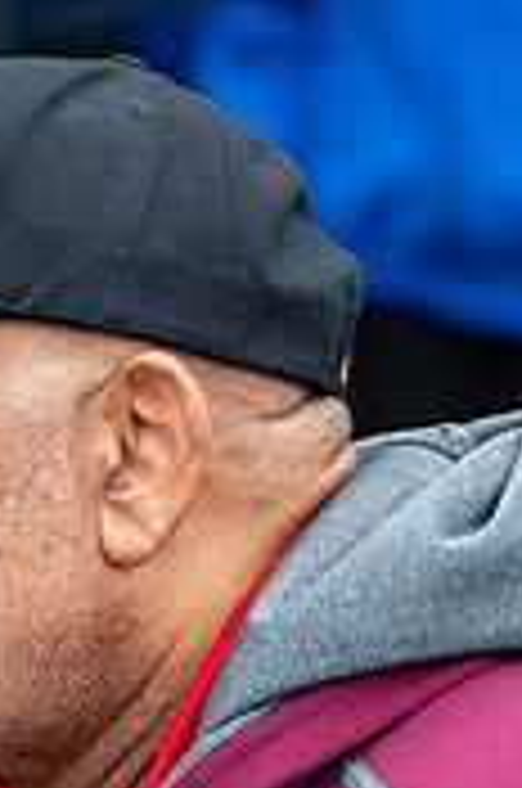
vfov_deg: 4.0
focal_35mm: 515
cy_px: 793
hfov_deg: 2.7
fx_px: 11245
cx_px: -16
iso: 360
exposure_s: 1/100
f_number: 6.3
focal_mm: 200
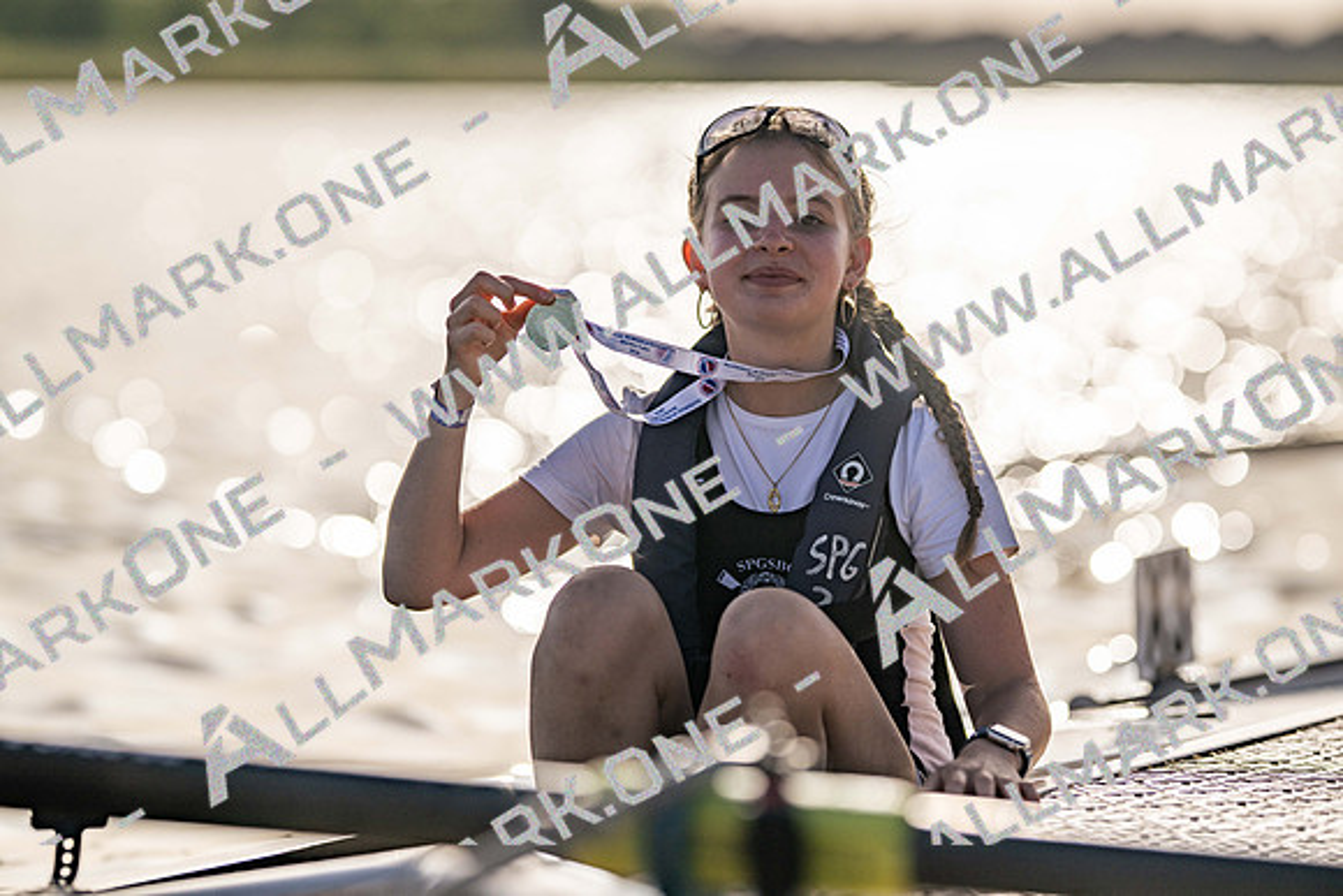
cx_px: 672
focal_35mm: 135
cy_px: 448
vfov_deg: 10.2
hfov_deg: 15.2
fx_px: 5037
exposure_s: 1/32000
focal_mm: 135
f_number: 1.8
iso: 64
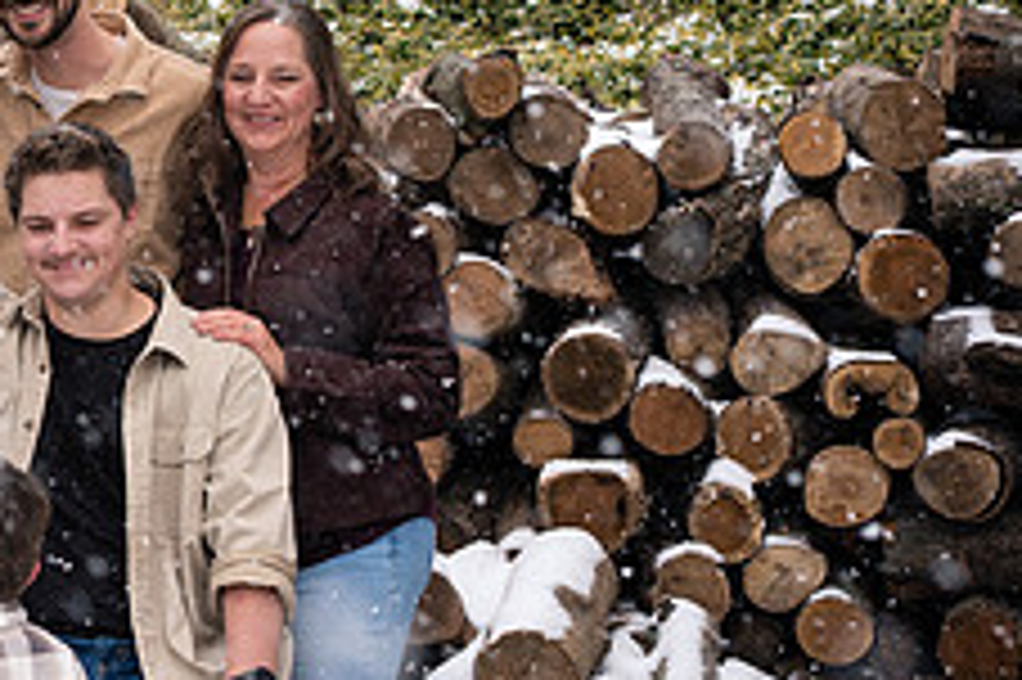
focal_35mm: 217
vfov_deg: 6.3
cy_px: 304
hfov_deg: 9.4
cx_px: -32
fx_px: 6156
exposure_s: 1/320
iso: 320
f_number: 5.6
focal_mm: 85
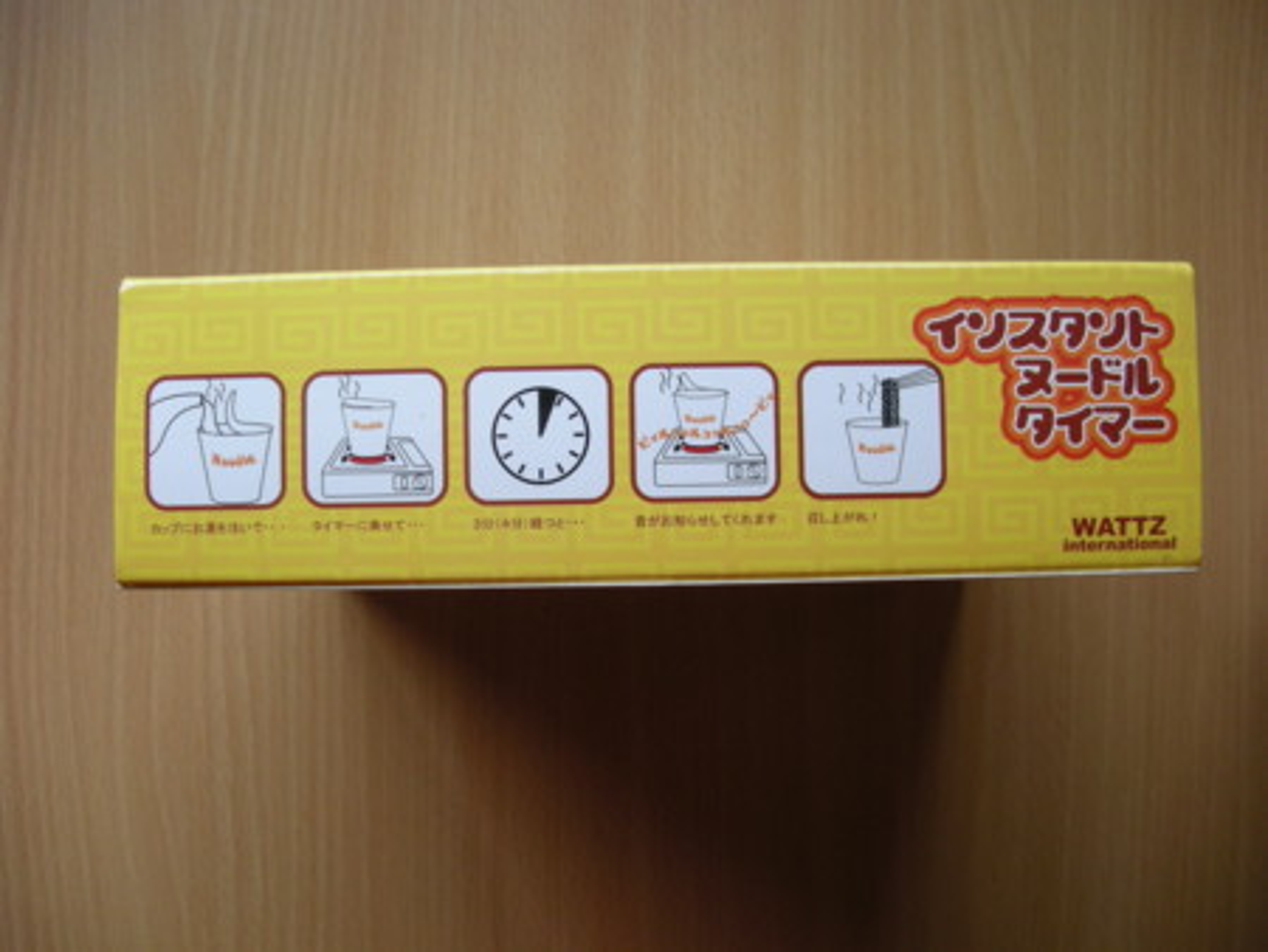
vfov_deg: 40.7
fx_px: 1283
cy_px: 476
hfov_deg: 52.6
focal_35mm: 35
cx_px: 634
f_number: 2.8
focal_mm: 5.7
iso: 78
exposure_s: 1/64
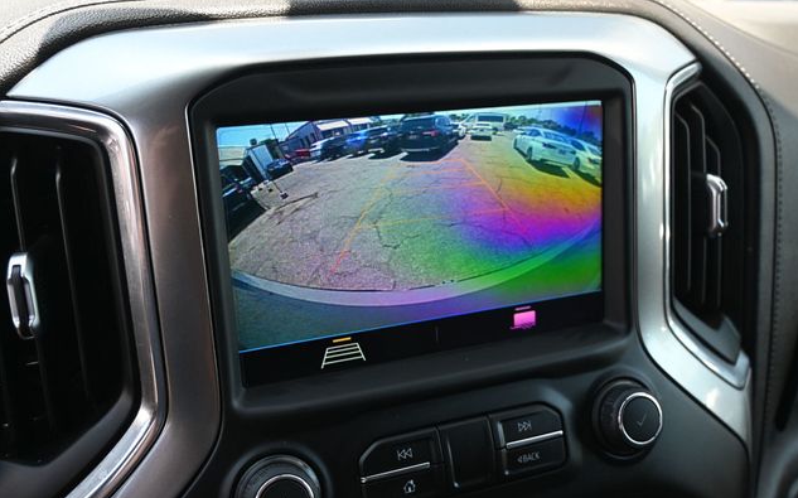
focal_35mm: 35
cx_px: 401
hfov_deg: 55.7
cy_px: 246
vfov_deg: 36.5
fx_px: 756
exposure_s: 1/125
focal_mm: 22.5
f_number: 4
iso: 450
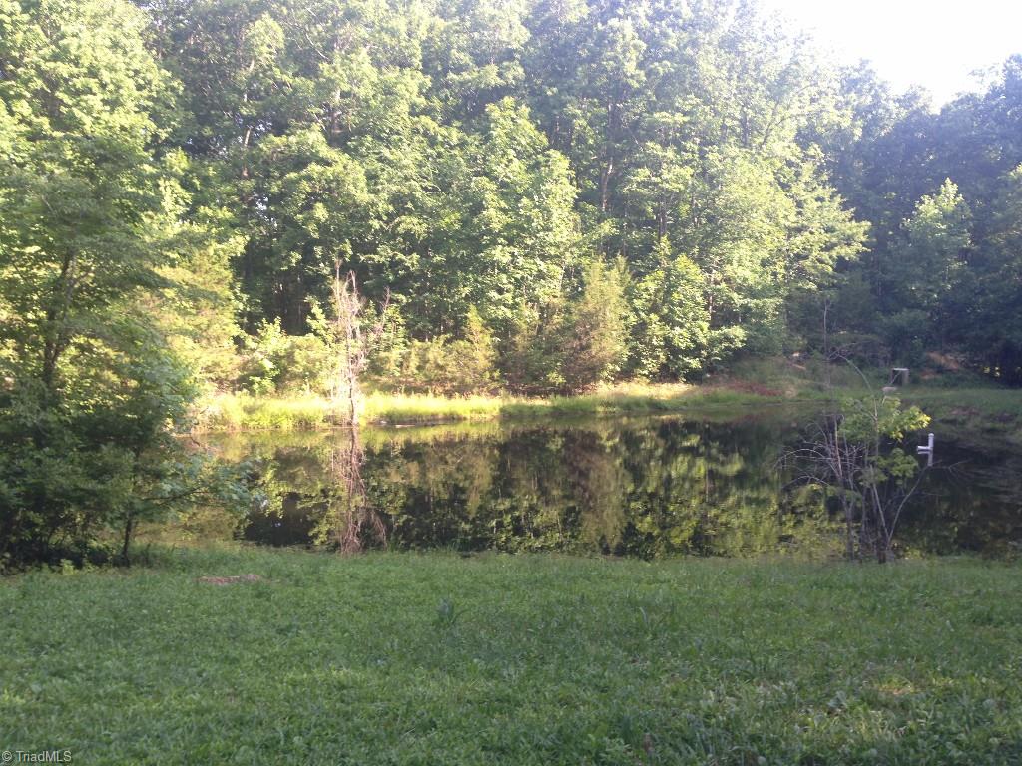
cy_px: 383
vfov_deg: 42.9
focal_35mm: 33
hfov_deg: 55.4
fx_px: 974
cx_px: 511
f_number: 2.4
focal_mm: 4.12
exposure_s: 1/120
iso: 50
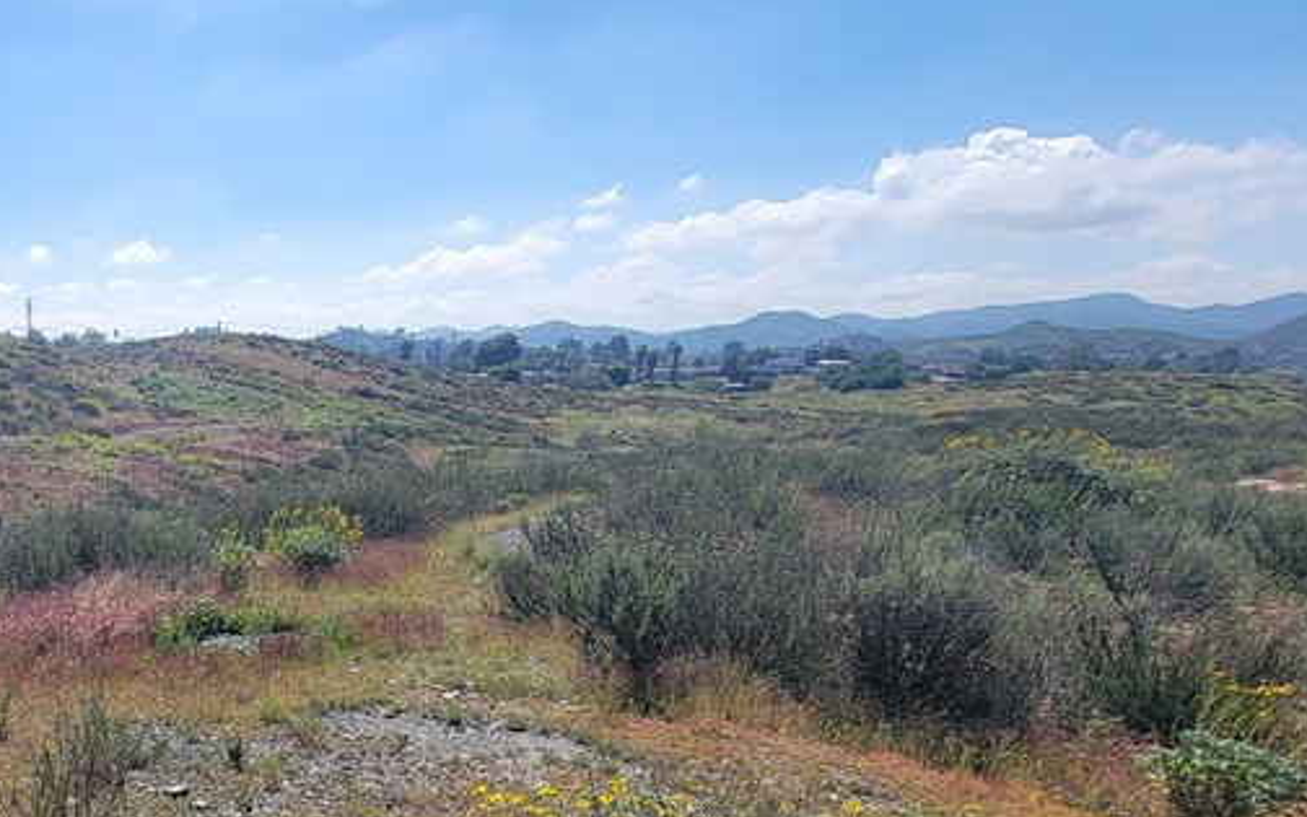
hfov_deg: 55.2
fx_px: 997
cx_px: 73
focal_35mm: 28
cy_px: 677
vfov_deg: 42.2
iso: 50
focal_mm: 2.2
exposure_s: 1/2265
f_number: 2.2
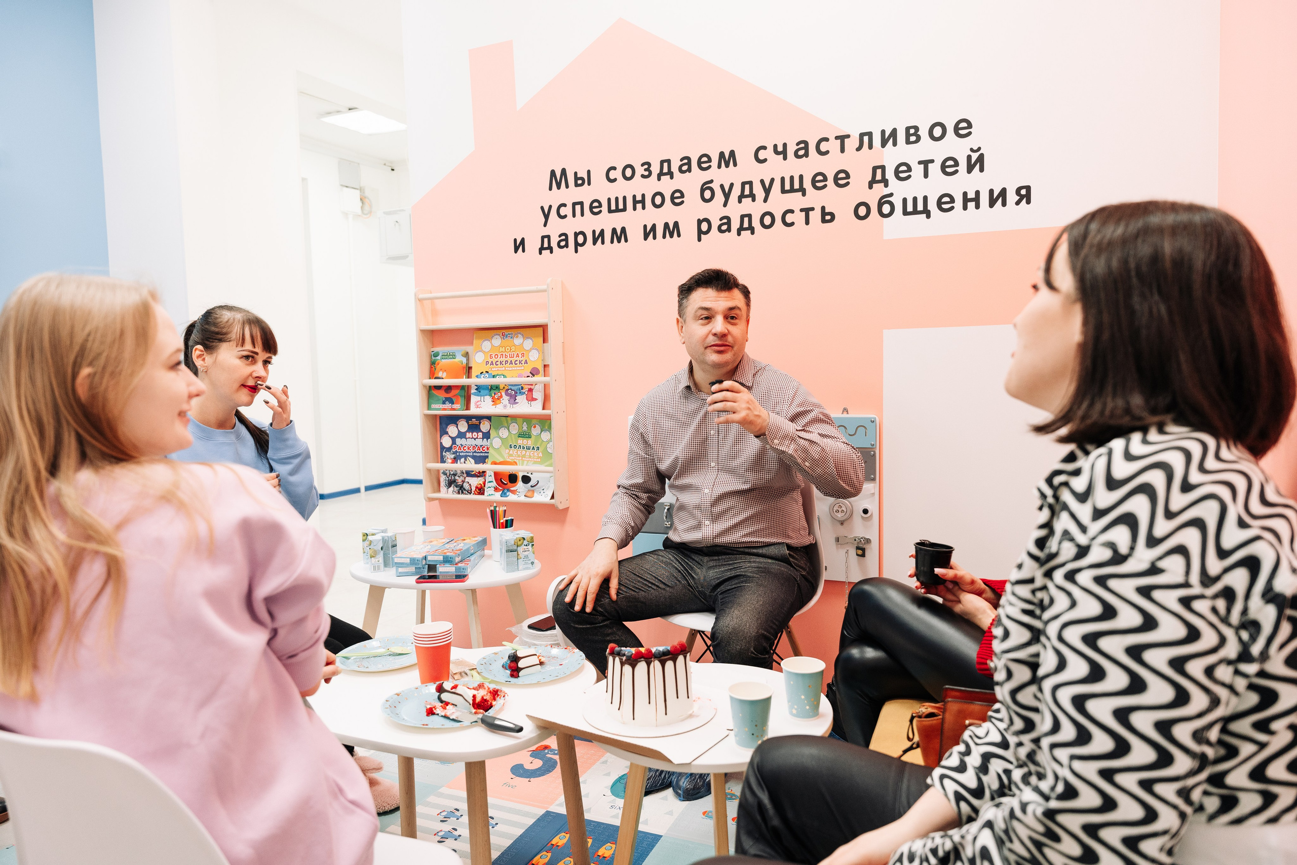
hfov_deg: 73.7
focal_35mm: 24
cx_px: 648
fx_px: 865
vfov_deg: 53.1
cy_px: 432
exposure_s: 1/125
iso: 640
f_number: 3.5
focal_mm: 24
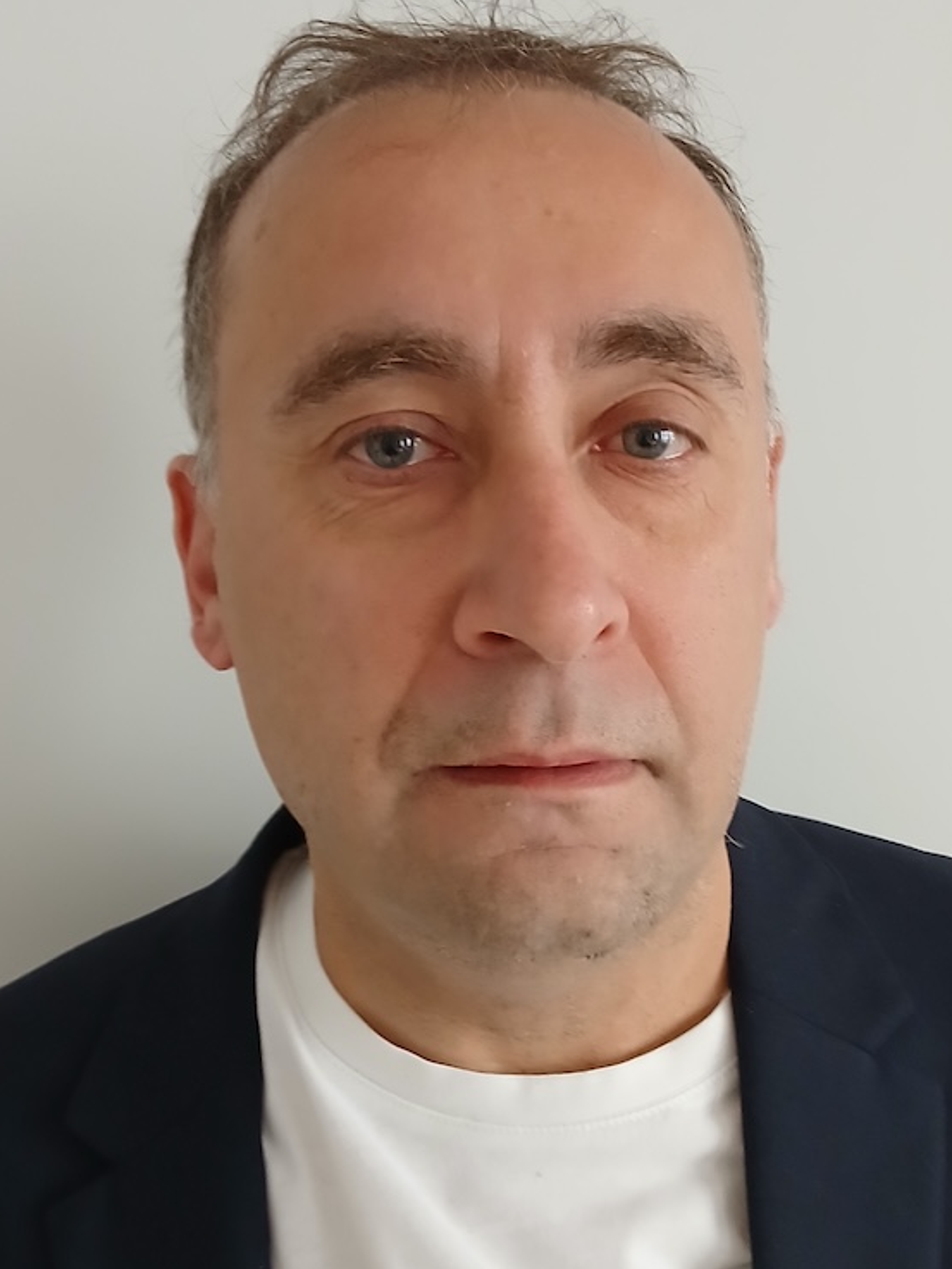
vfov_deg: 40.4
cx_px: 597
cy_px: 702
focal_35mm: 47
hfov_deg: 30.8
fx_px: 1723
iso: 320
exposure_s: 1/25
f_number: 1.8
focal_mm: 3.98
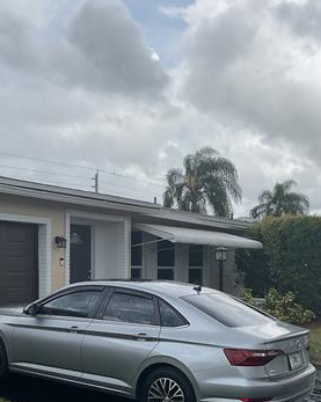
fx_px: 583
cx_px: 181
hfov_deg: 30.8
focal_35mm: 49
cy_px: 292
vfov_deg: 37.3
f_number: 1.8
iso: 16
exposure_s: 1/1848
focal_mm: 3
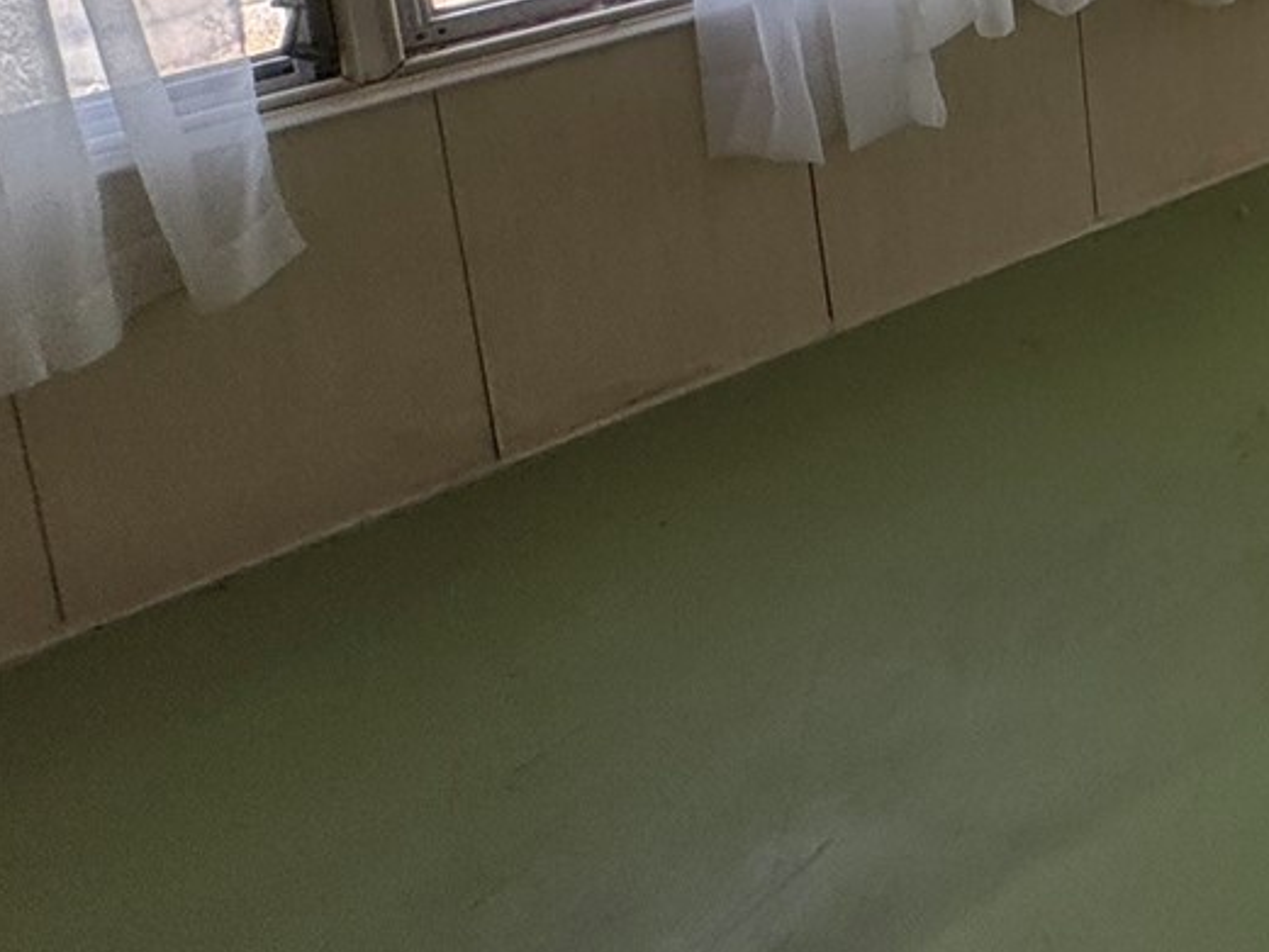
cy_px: -450
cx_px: 1900
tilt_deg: -12.2
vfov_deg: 25.7
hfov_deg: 28.5
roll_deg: -2.3
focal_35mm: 43
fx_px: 1577
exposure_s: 1/201
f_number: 2.2
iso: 40
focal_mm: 2.22
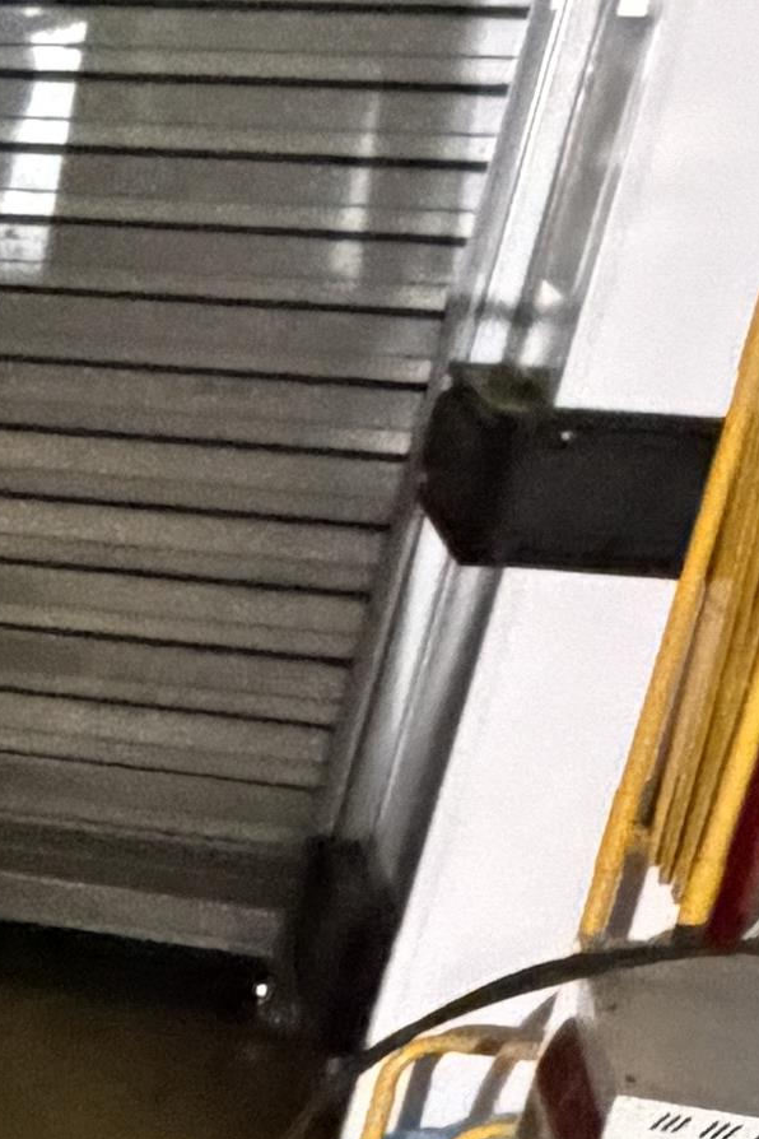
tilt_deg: -22.6
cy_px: 1162
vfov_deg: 21.1
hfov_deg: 10.5
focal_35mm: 93
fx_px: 2941
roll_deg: -1.4
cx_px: -1487
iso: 1250
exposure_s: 1/60
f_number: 2.2
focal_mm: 2.22
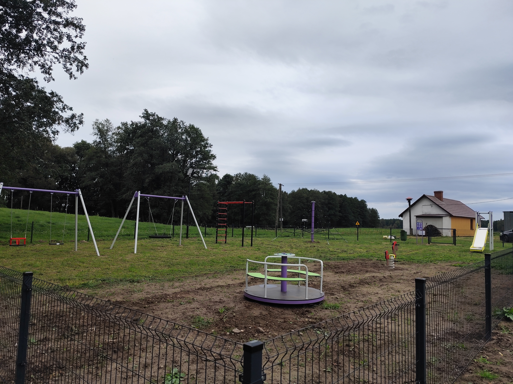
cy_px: 192
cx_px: 256
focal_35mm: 23
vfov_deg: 58.9
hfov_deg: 73.9
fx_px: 341
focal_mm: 6.14
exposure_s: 1/271
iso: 50
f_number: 1.65
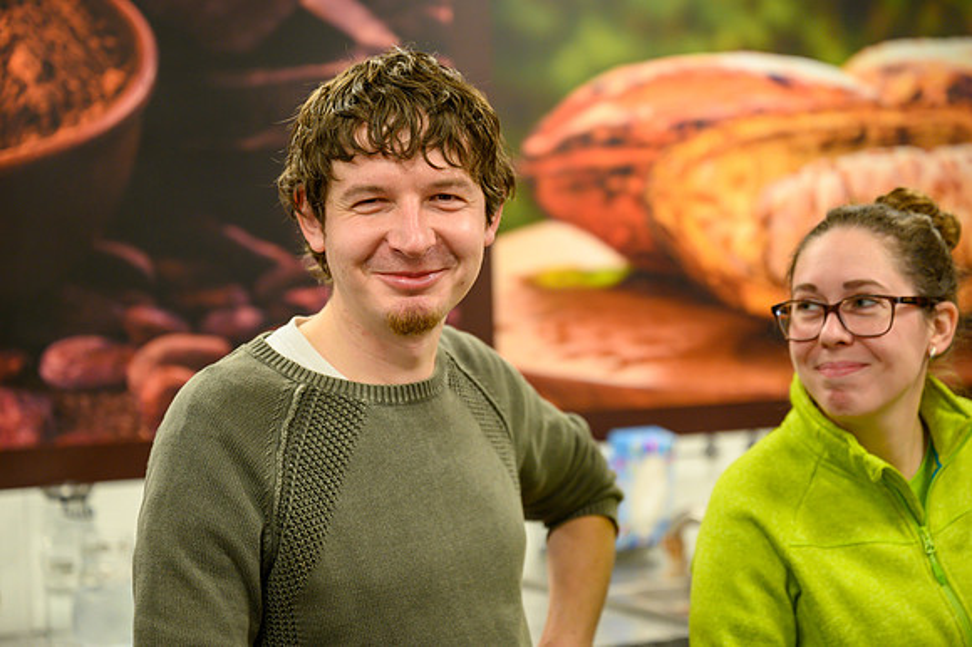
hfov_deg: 28.9
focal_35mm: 70
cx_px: 486
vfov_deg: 19.4
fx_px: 1889
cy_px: 324
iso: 1000
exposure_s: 1/160
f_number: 3.2
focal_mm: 70
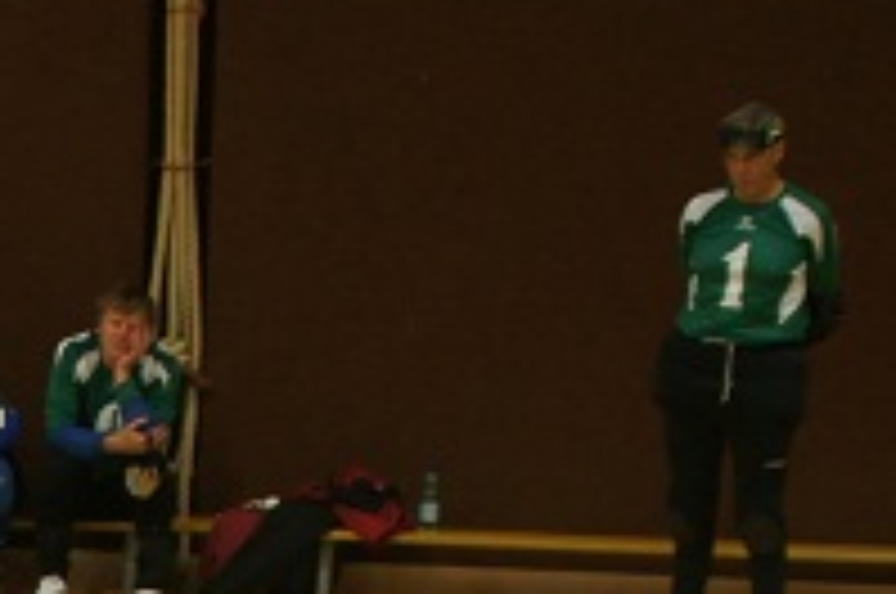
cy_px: 1062
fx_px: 4199
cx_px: -293
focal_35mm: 169
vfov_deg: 7.8
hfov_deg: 11.8
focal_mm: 28
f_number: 4
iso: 500
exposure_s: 1/50
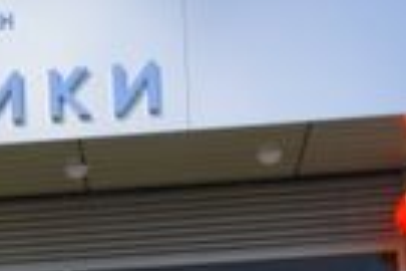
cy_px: 503
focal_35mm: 181
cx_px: -114
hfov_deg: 11.1
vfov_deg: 7.4
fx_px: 2041
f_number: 20
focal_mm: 35
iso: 500
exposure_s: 1/100
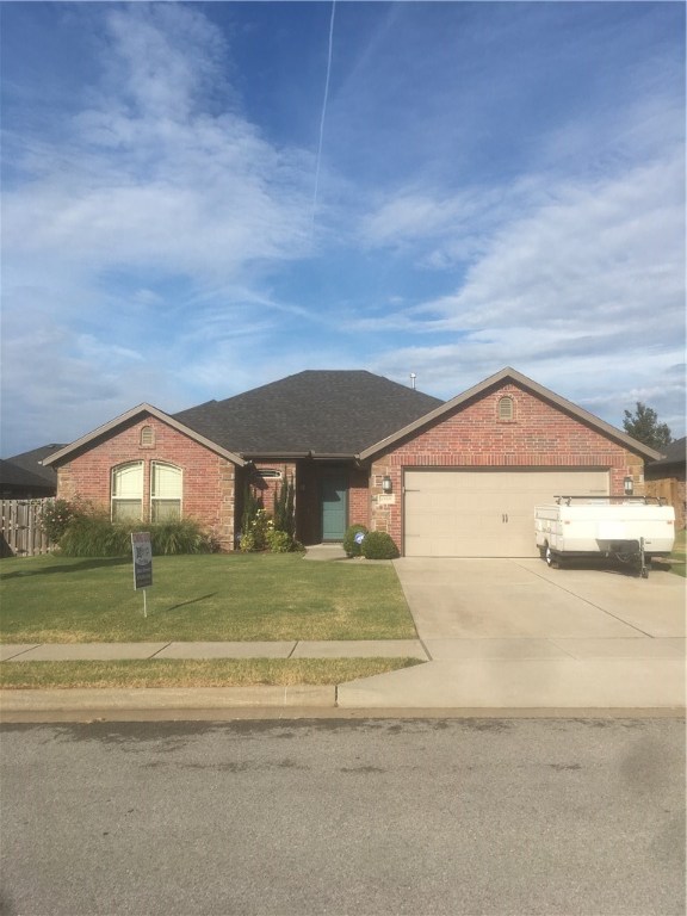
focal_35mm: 29
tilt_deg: +5.3
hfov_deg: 48.2
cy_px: 458
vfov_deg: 61.7
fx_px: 767
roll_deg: +0.9
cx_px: 344
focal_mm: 4.15
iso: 25
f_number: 2.2
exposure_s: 1/1972
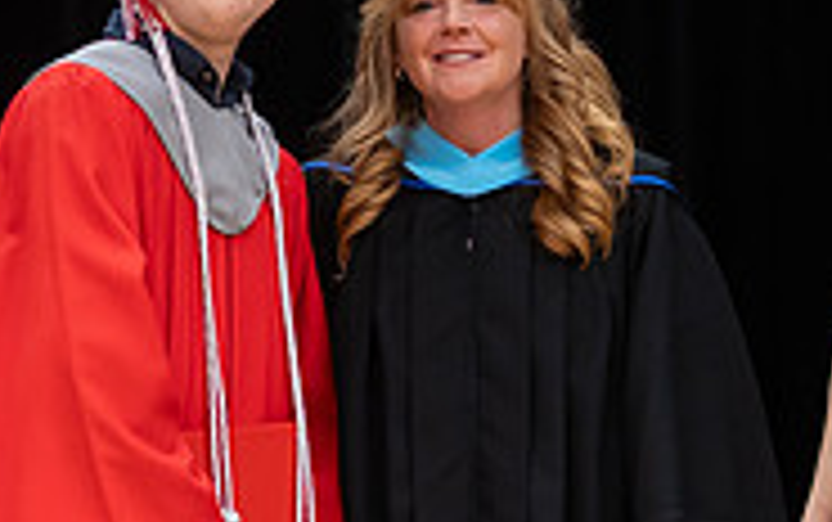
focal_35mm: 355
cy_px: 698
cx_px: 369
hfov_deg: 5.9
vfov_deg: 3.7
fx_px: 8057
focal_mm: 85
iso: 1000
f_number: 2.8
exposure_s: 1/200
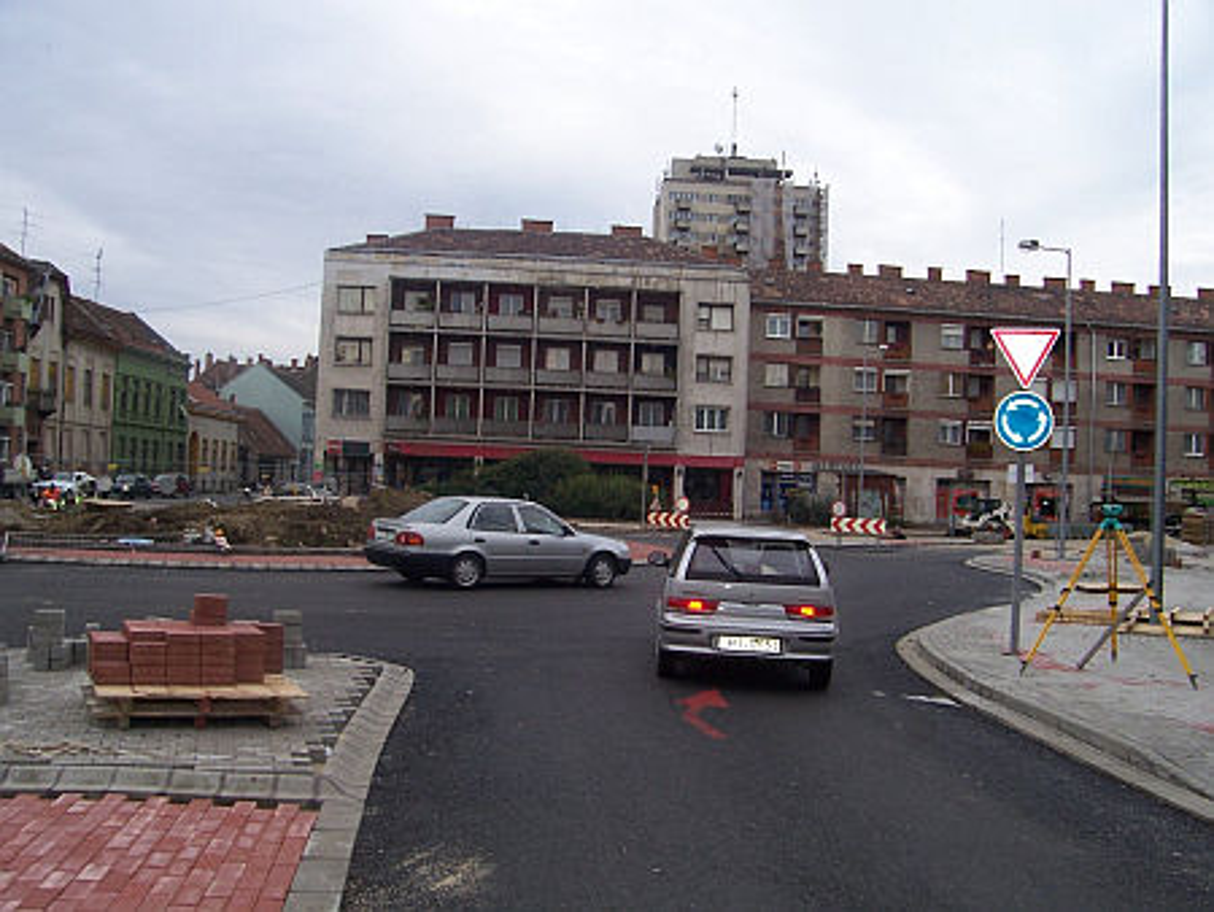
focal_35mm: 34
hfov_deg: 53.9
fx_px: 1193
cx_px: 607
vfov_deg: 41.8
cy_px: 456
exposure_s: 1/125
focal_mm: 5.6
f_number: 5.6
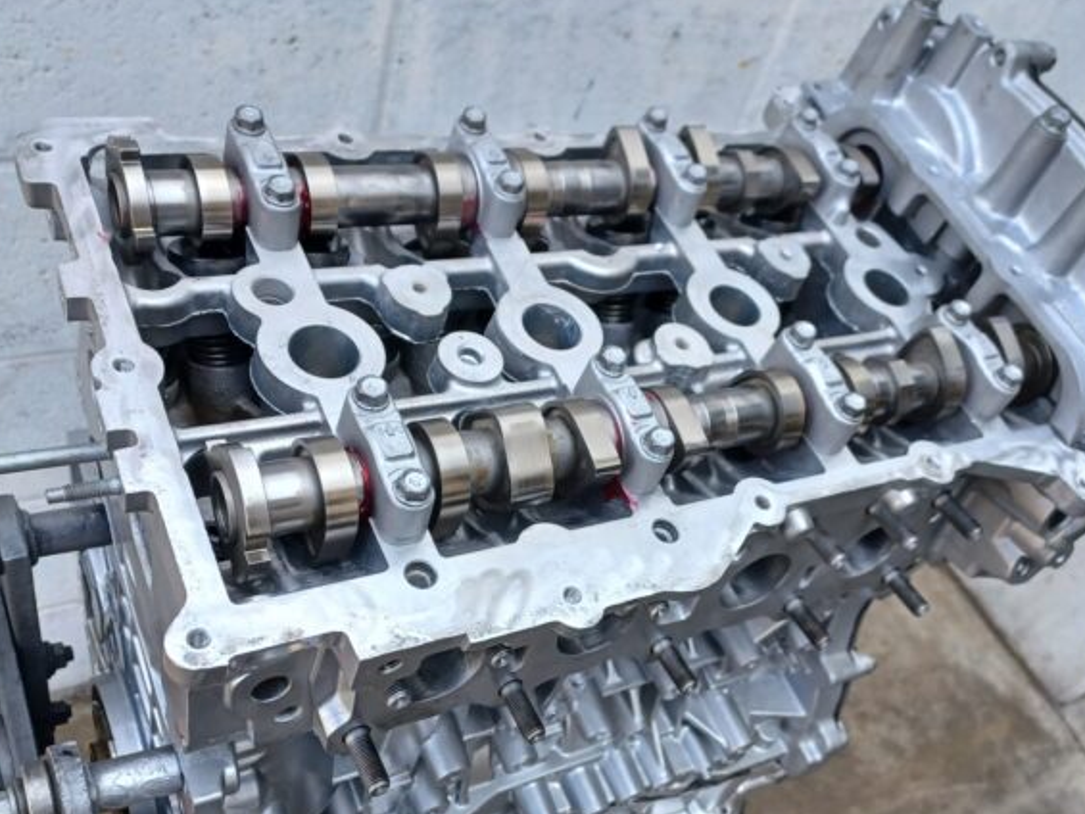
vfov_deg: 41.6
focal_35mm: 34
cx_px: 584
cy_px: 499
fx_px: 1066
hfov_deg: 53.9
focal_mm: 4.6
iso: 32
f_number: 1.8
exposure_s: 1/105
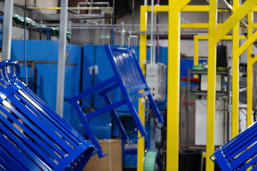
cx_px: 122
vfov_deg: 12.3
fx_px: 786
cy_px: 14
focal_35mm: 110
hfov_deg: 18.6
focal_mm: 29
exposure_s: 1/40
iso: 800
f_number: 4.5
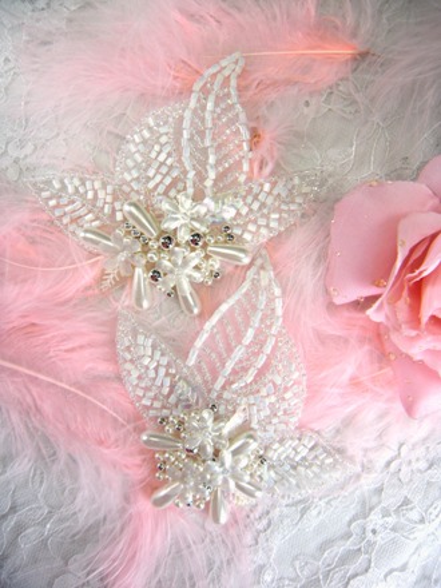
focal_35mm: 35
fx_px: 595
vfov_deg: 52.6
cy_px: 294
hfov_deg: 40.7
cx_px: 220
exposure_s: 1/173
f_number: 3.8
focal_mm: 5.9
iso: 64
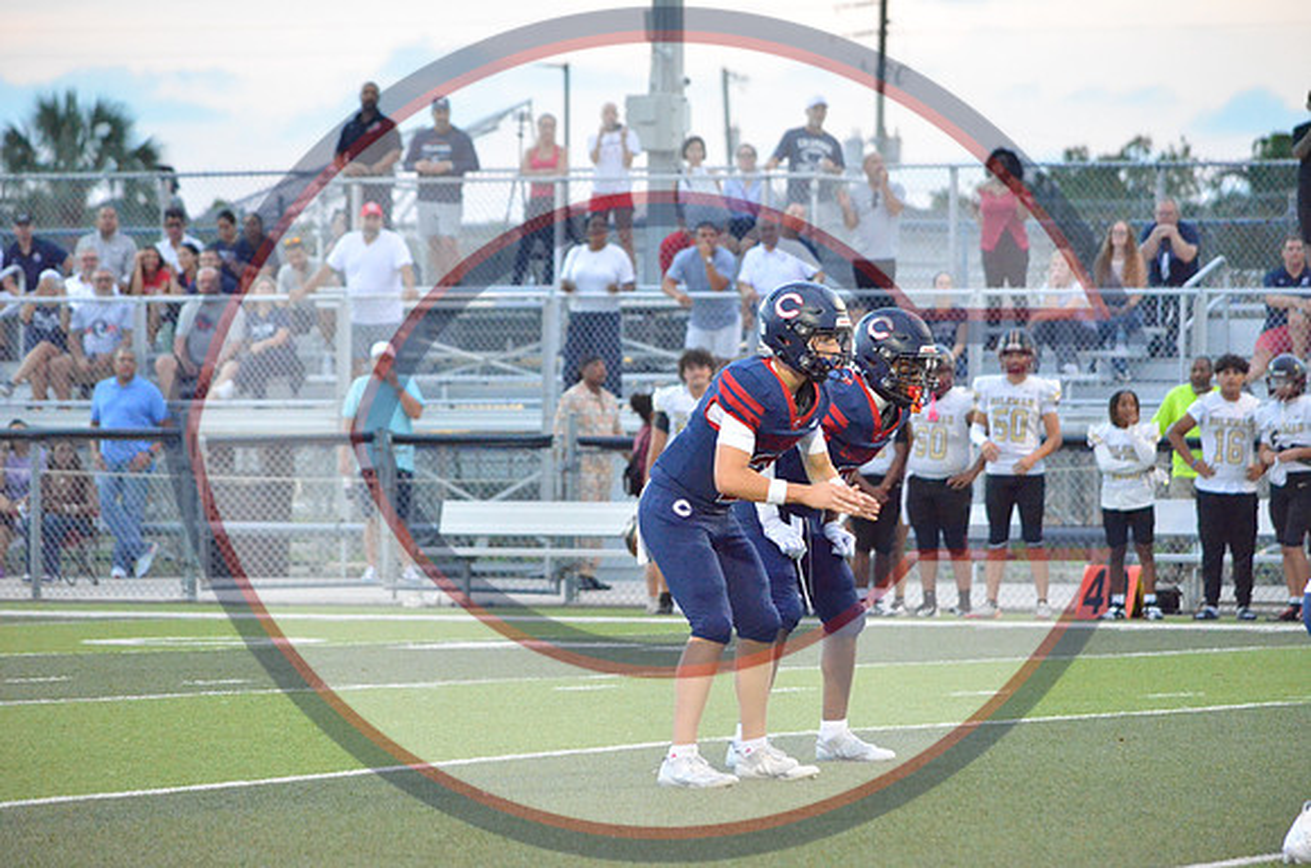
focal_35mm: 248
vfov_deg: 5.5
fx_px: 8993
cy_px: 434
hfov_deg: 8.3
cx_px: 656
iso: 6400
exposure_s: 1/500
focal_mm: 165
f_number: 5
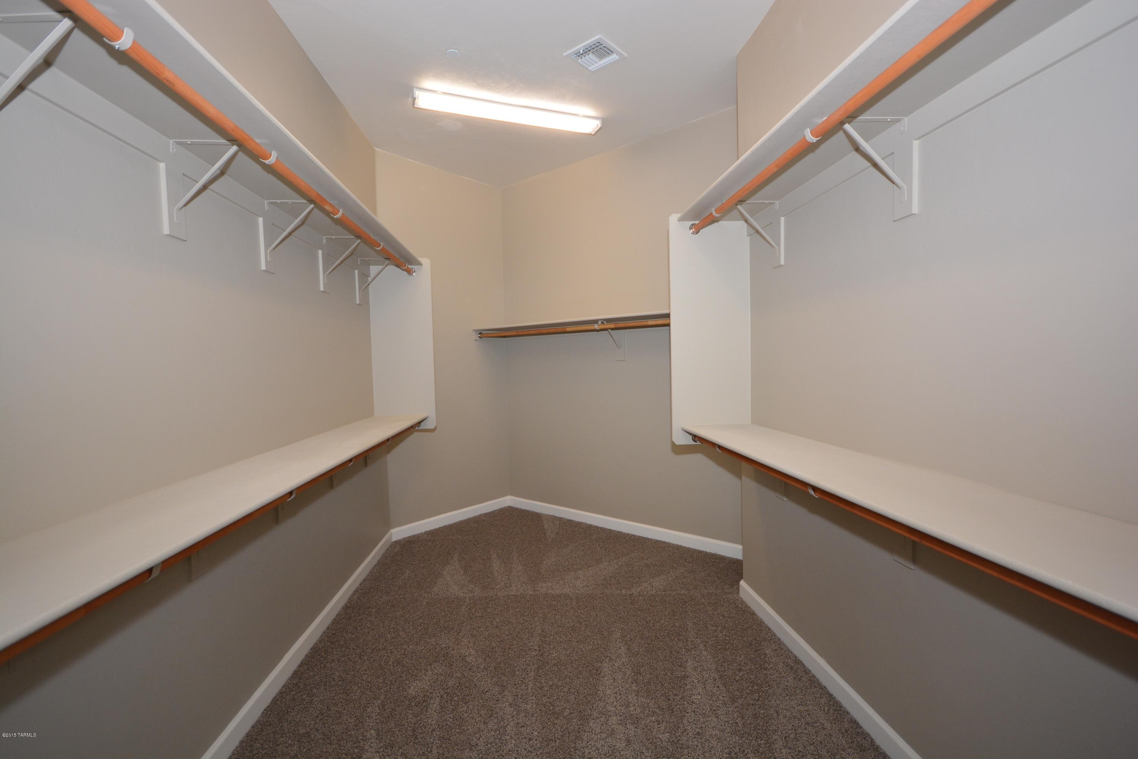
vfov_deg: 72.1
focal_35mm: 16
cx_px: 569
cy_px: 380
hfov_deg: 95.0
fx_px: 522
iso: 560
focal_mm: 11
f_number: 4.2
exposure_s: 1/60
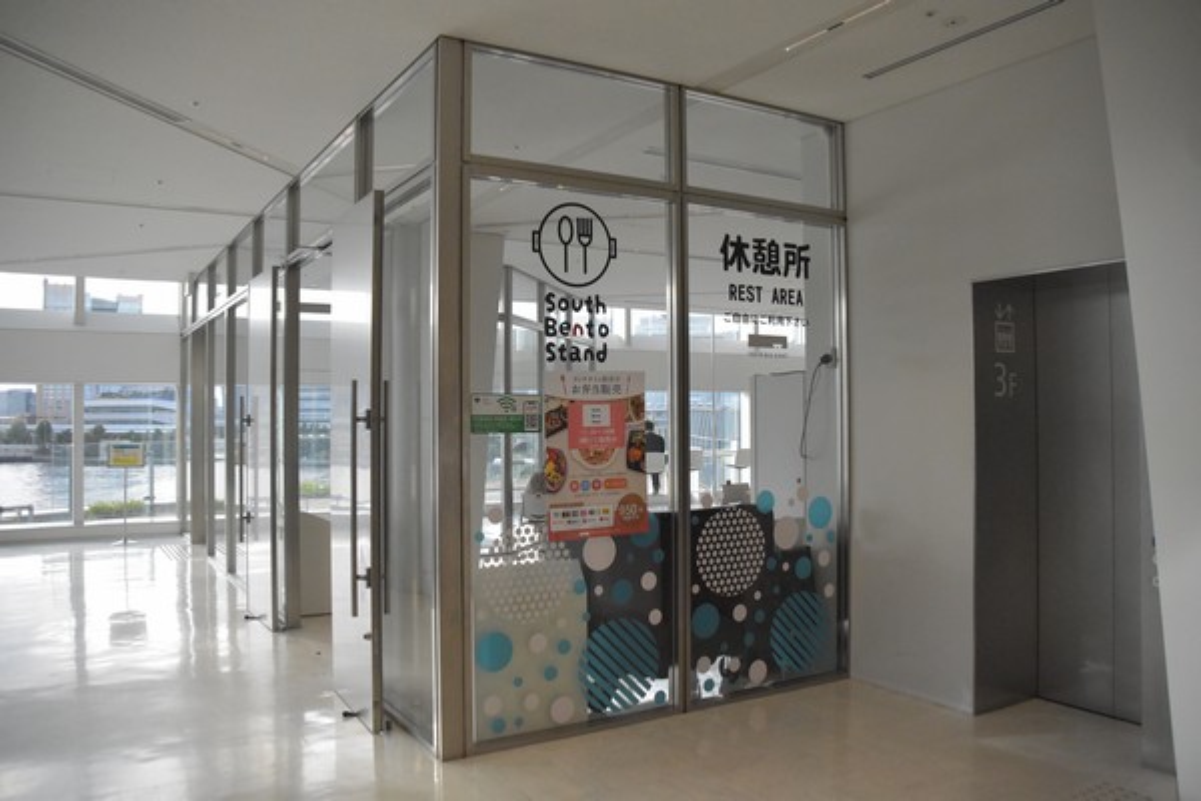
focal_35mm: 27
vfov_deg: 47.9
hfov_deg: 67.4
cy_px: 400
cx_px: 600
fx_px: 901
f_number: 3.5
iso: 4500
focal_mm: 18
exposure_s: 1/4000
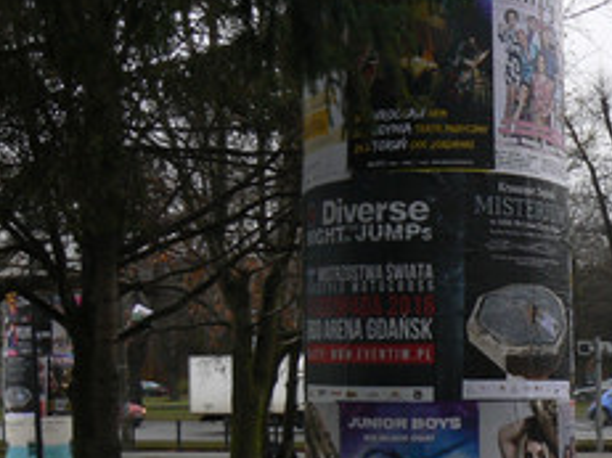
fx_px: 1378
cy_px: 250
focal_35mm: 78
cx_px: 596
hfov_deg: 24.0
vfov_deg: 18.9
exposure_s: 1/50
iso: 80
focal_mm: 6
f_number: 3.2
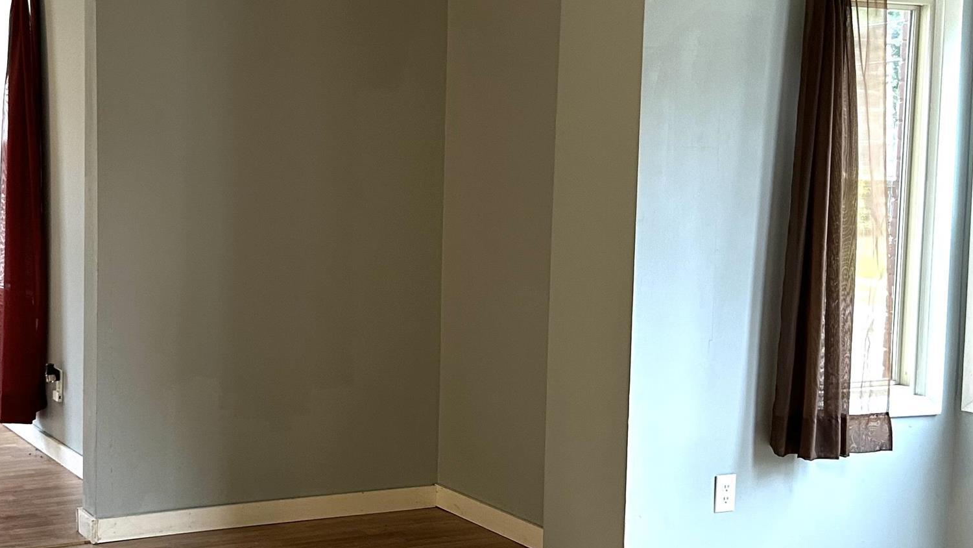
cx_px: 222
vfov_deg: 20.7
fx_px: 1497
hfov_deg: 35.1
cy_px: 270
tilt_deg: -5.2
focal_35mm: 58
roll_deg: +0.1
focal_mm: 5.7
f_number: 1.5
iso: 250
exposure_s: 1/60
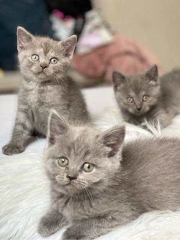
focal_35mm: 64
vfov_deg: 30.3
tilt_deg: -15.4
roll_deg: -3.8
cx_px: 90
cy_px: 120
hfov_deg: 22.9
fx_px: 444
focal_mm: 7.5
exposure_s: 1/121
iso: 250
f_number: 2.2
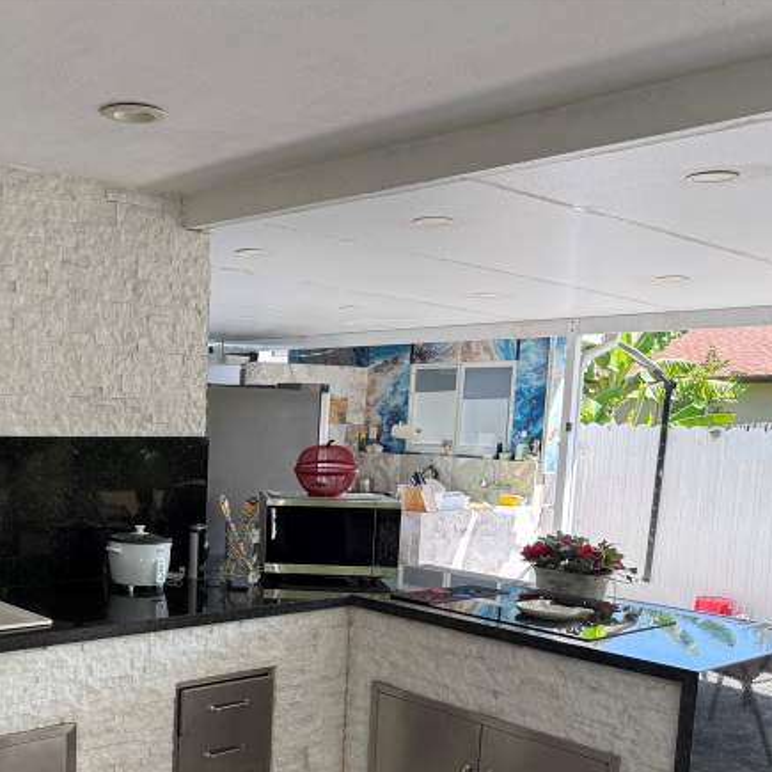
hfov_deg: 40.3
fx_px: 984
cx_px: 112
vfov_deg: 42.2
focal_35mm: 39
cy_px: 524
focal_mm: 6.76
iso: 100
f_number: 1.78
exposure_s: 1/430
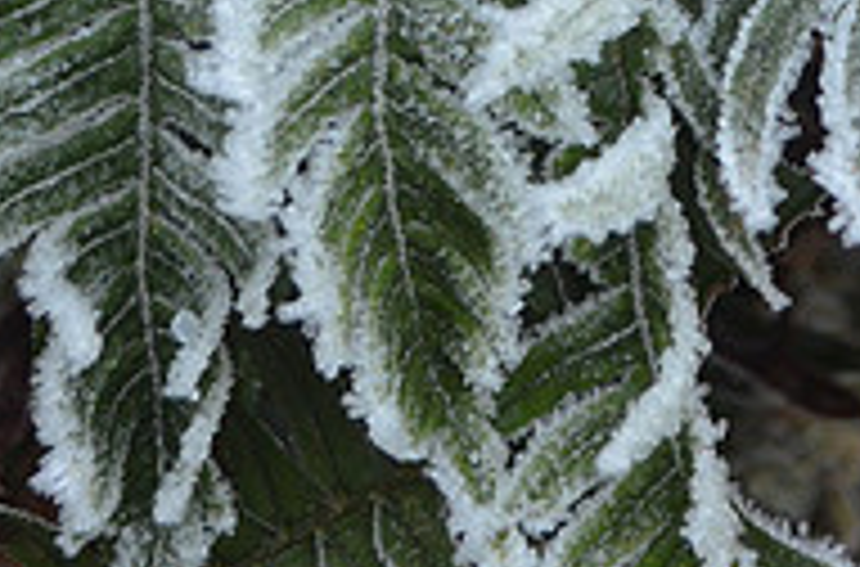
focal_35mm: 146
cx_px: 896
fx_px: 3476
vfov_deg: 9.1
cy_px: -230
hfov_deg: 13.9
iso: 1600
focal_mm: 32
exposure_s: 1/200
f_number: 4.8
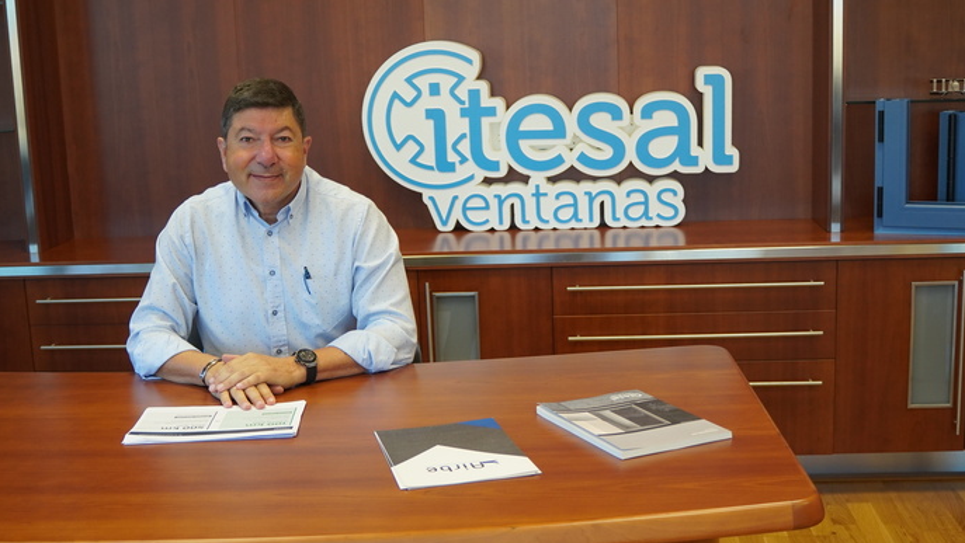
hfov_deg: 42.9
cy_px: 295
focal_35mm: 48
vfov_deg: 24.9
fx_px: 1229
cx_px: 468
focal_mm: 28
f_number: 4
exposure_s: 1/160
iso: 1000
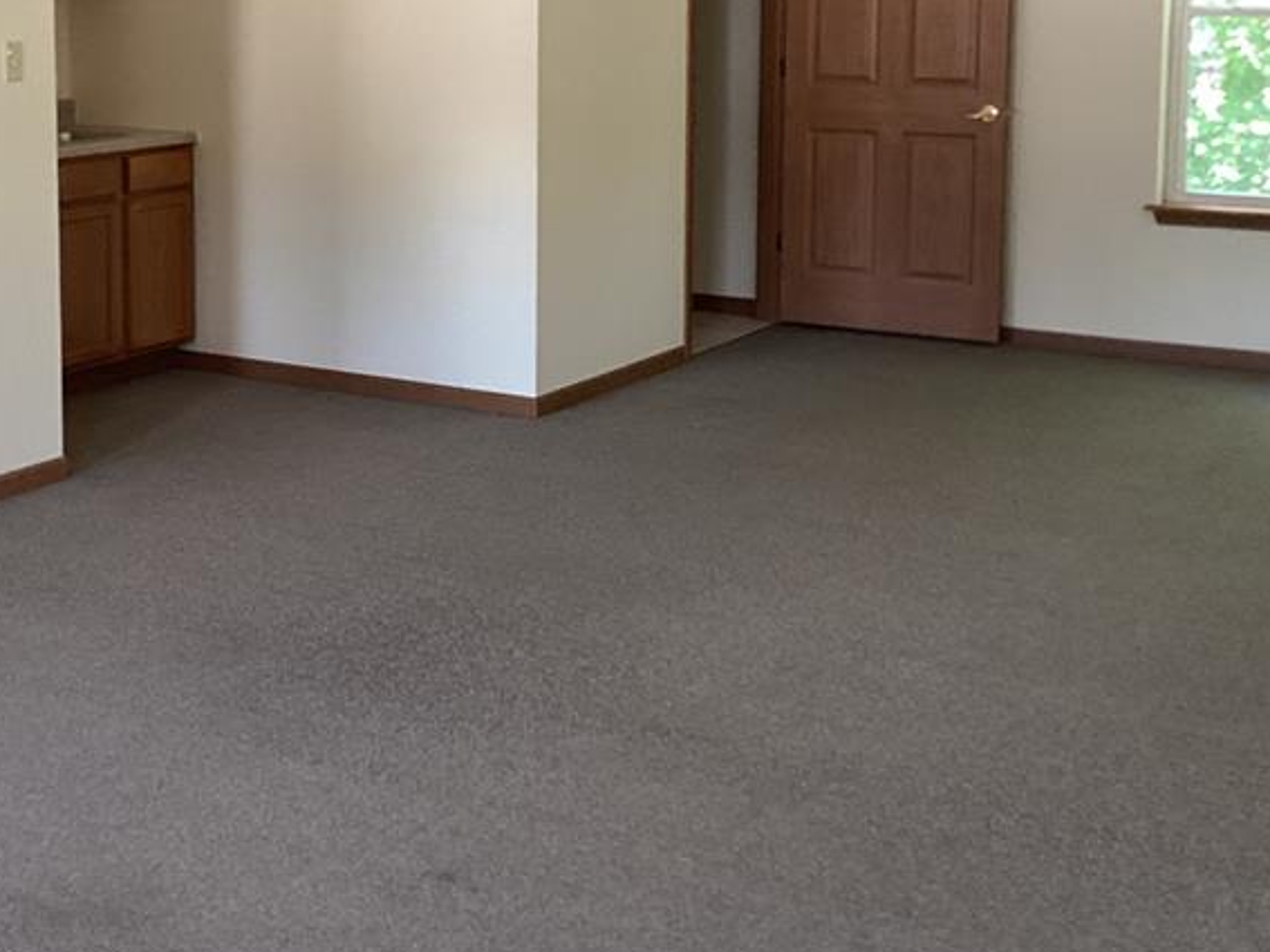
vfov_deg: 25.5
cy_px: 159
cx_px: 417
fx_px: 2054
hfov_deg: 34.0
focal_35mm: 56
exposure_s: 1/60
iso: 200
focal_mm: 3.3
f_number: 2.4
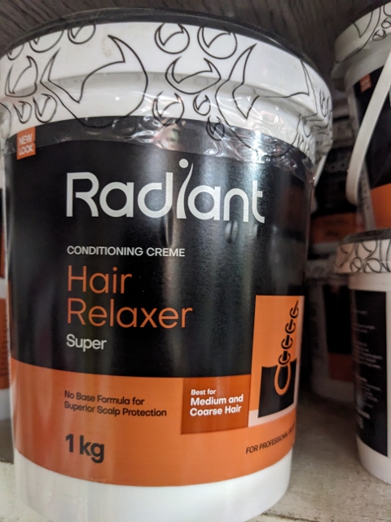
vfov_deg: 65.3
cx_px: 196
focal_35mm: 27
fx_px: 407
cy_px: 261
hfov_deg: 51.4
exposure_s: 1/26.3
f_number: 1.73
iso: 516
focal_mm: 4.38
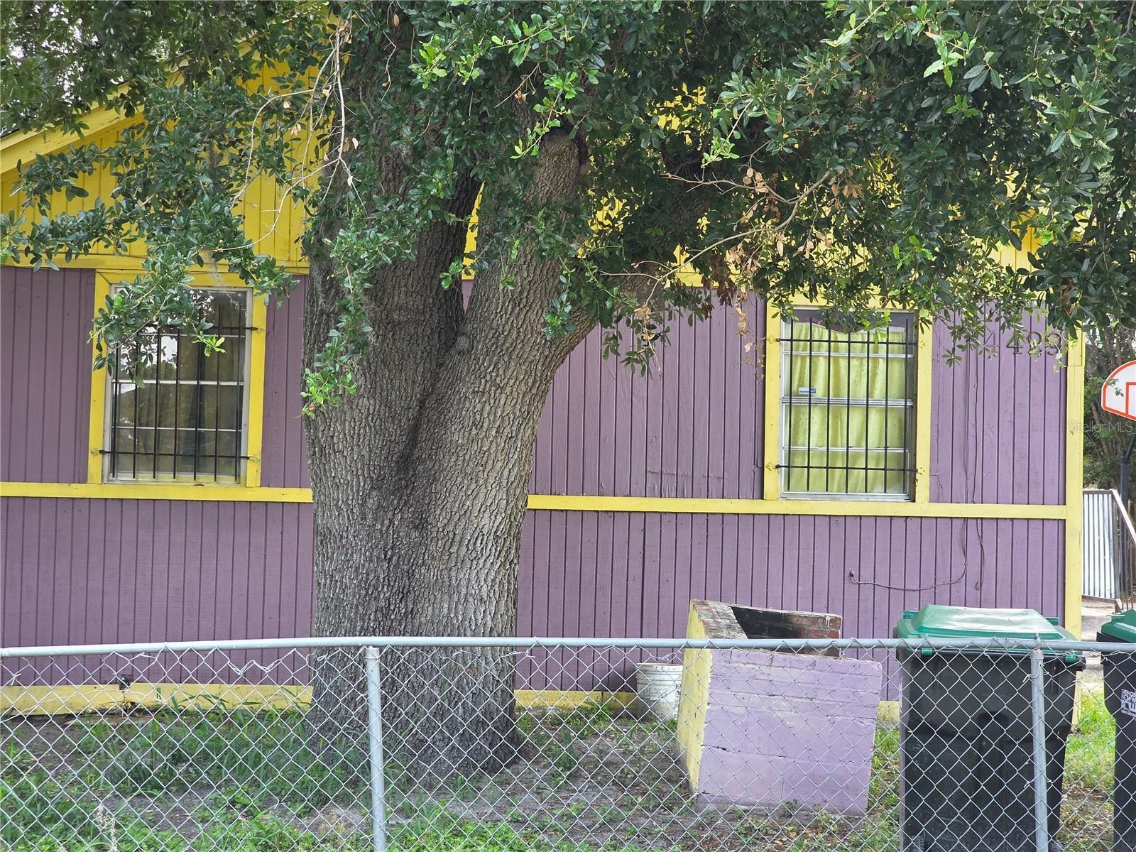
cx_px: 568
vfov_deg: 21.3
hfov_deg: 28.2
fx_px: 2264
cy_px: 426
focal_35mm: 69
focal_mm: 7.9
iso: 64
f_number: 2.4
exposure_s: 1/120
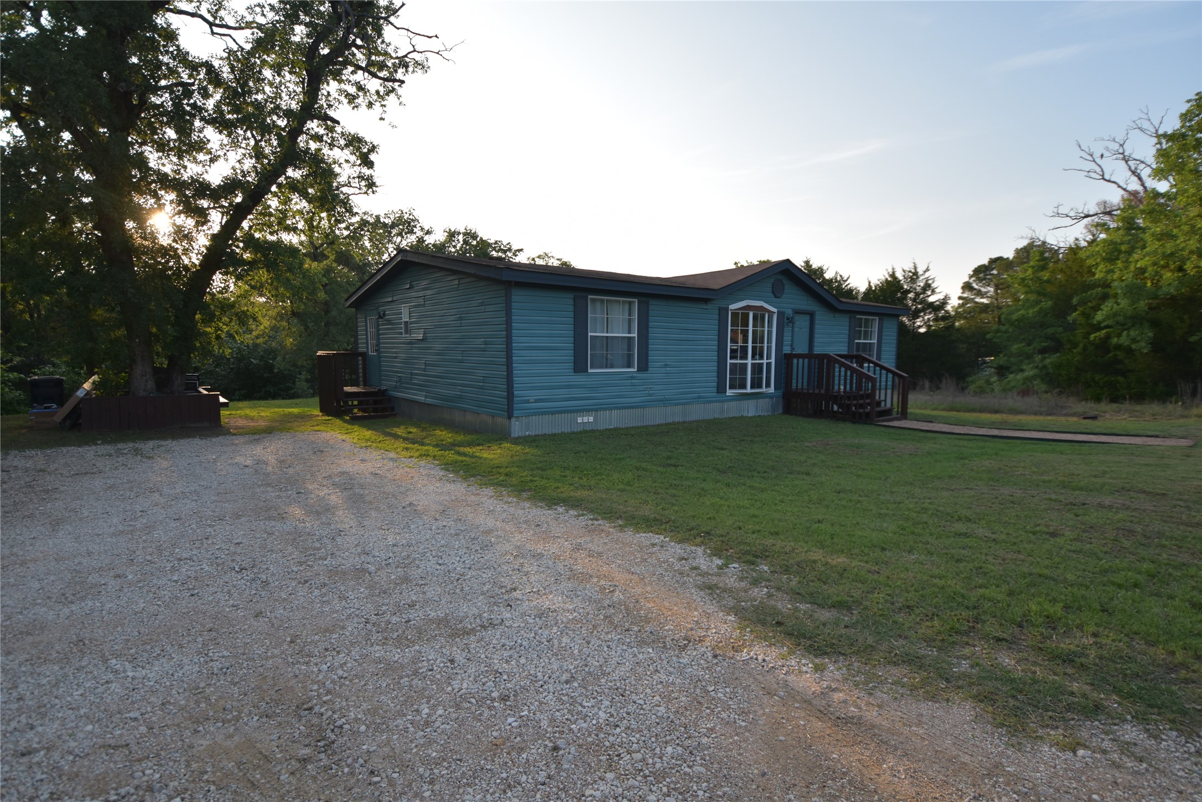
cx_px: 601
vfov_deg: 67.4
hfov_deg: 90.0
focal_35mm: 18
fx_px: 601
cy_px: 401
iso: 200
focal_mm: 12
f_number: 3.8
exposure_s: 1/640
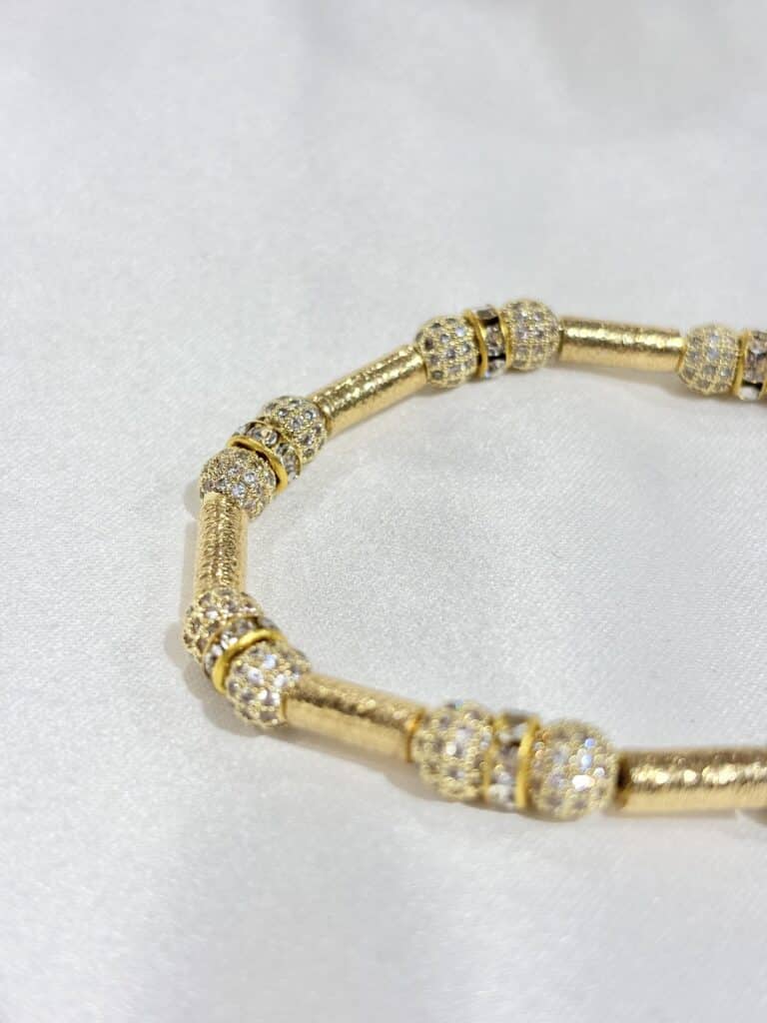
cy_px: 512
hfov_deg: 28.0
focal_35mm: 52
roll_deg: +5.7
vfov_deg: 36.8
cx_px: 384
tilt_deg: -33.1
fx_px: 1536
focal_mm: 5.96
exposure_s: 1/276
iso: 32
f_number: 1.6
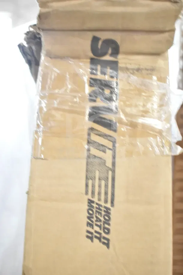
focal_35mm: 48
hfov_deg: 28.1
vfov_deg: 41.1
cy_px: 138
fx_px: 366
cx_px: 92
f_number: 4.5
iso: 1400
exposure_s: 1/50
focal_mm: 32
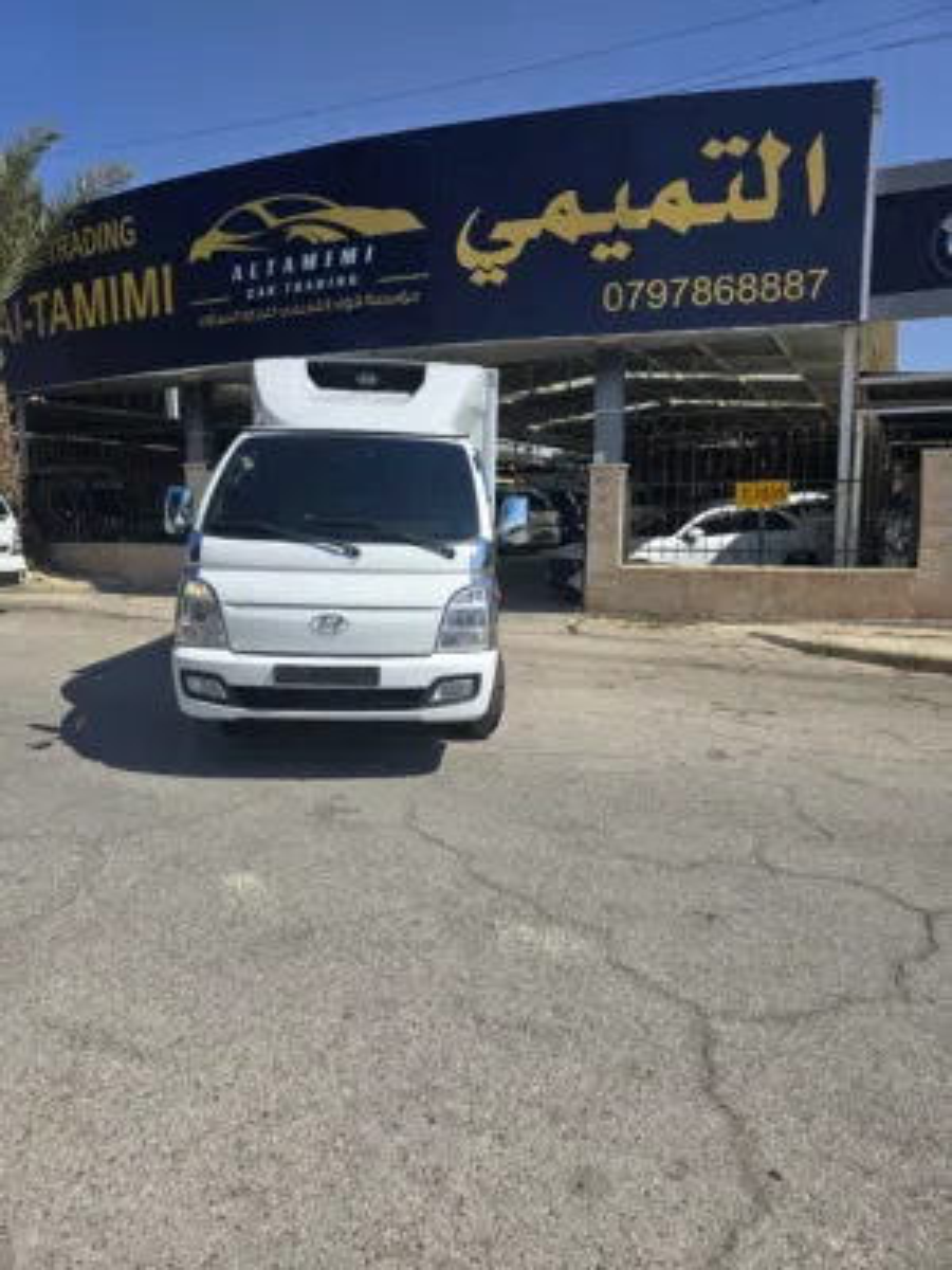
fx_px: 843
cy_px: 635
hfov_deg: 58.9
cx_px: 476
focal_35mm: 23
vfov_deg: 73.9
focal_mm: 6.3
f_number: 1.7
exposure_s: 1/1123
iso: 12
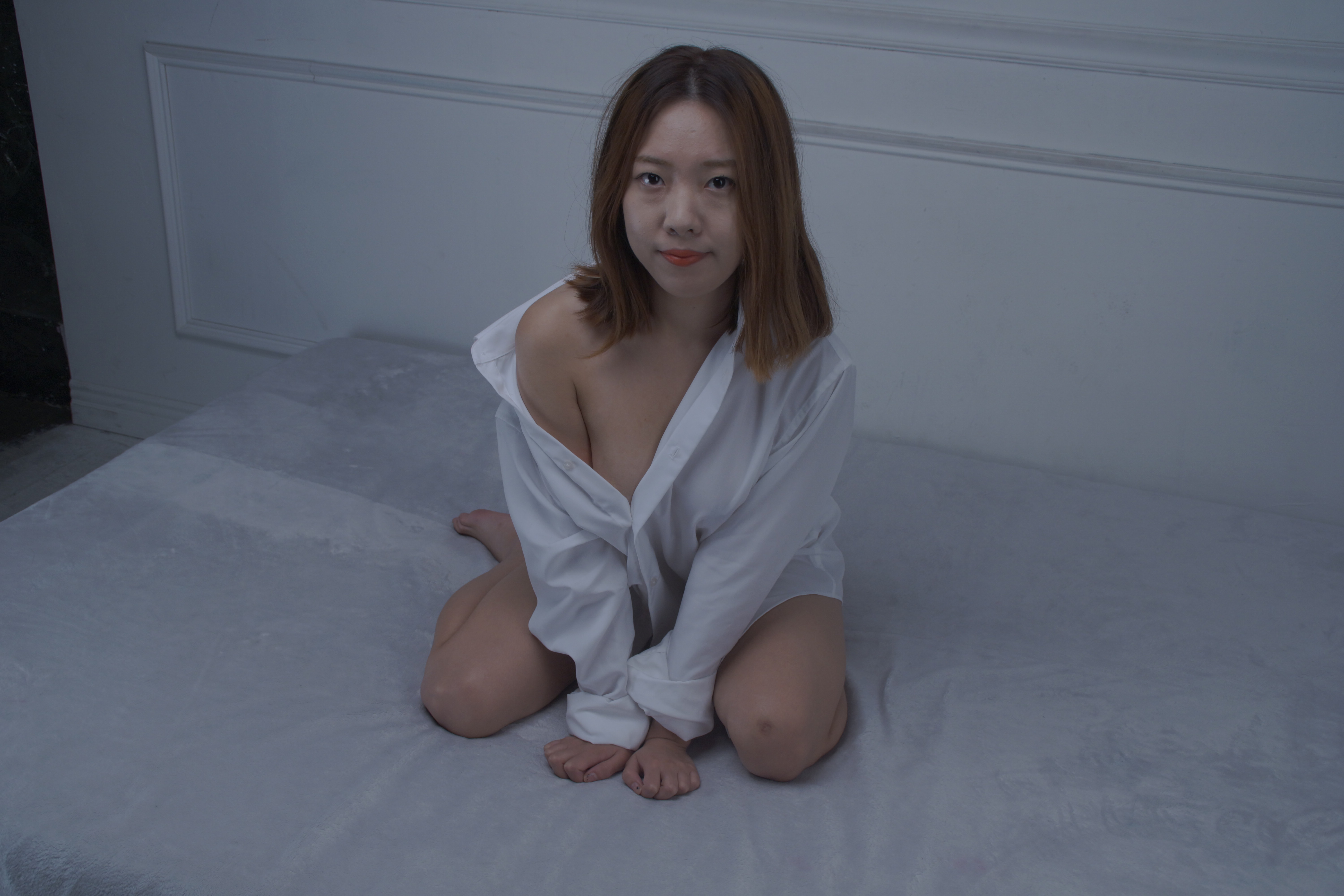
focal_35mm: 42
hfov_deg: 46.4
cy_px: 448
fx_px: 1568
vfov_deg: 31.9
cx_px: 672
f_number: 5.6
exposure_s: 1/125
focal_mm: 28
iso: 200
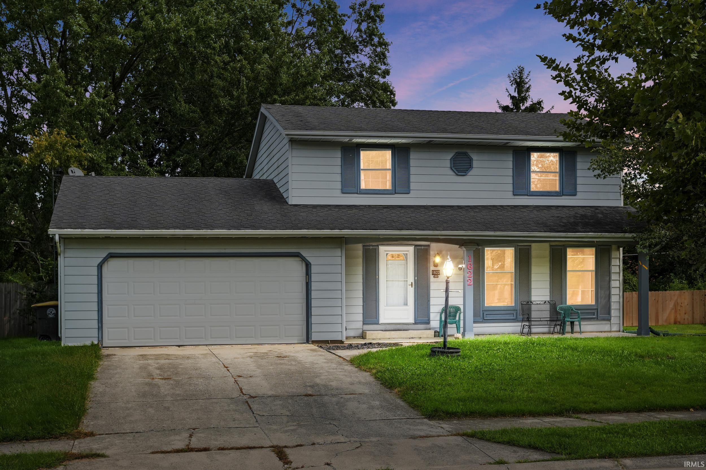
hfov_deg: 40.6
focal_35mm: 49
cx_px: 353
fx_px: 953
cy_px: 235
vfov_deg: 27.7
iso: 320
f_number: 4
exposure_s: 1/2000
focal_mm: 32.4
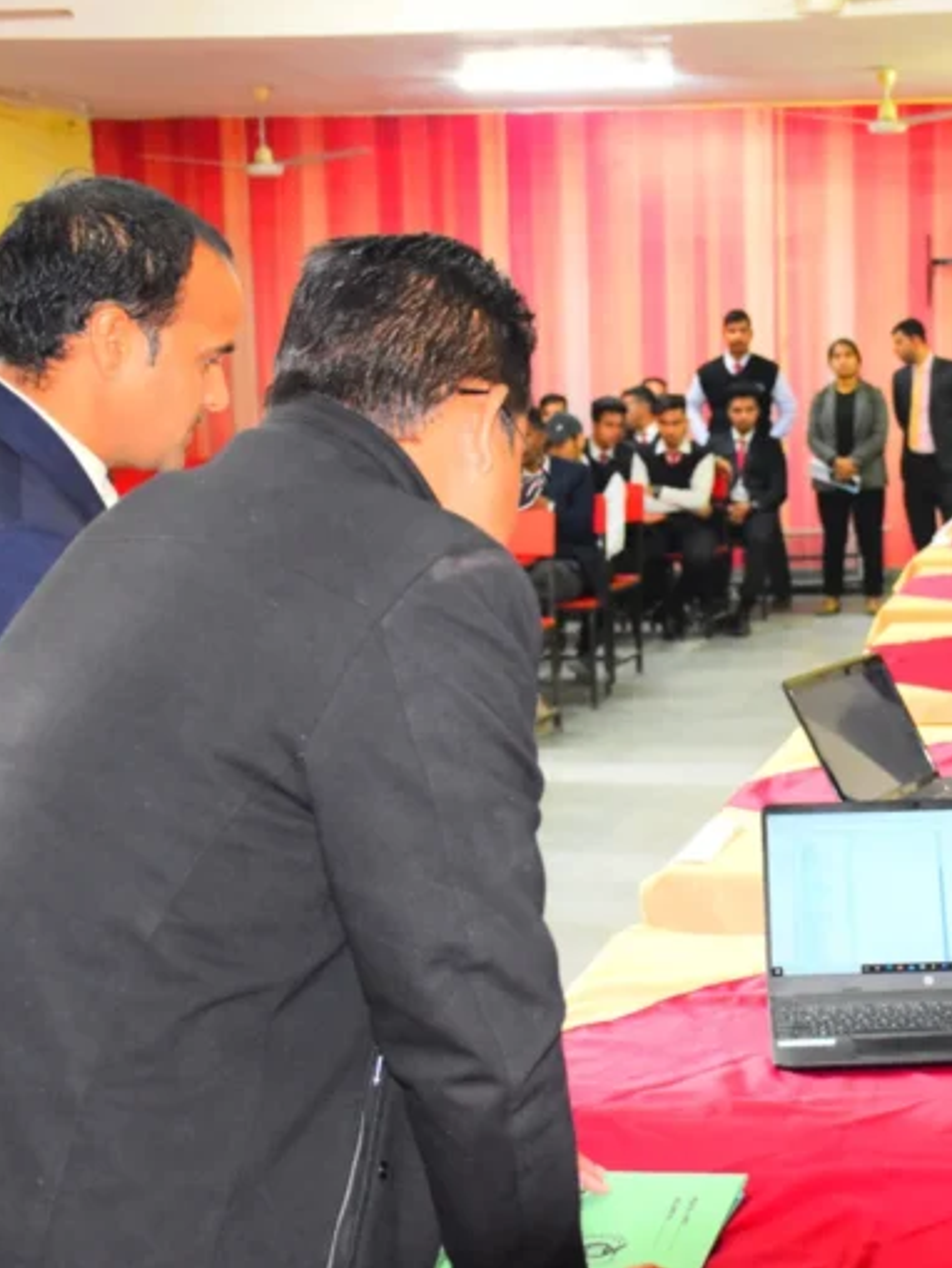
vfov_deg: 32.8
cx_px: 832
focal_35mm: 59
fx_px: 2152
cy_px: 633
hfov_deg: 24.3
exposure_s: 1/60
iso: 1800
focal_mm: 27
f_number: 4
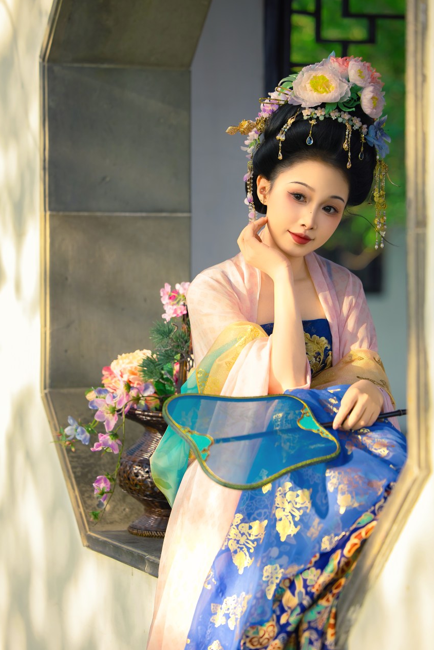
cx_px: 214
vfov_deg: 17.9
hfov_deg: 12.0
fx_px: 2060
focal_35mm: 114
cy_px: 342
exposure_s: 1/200
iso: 100
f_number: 2.8
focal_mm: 108
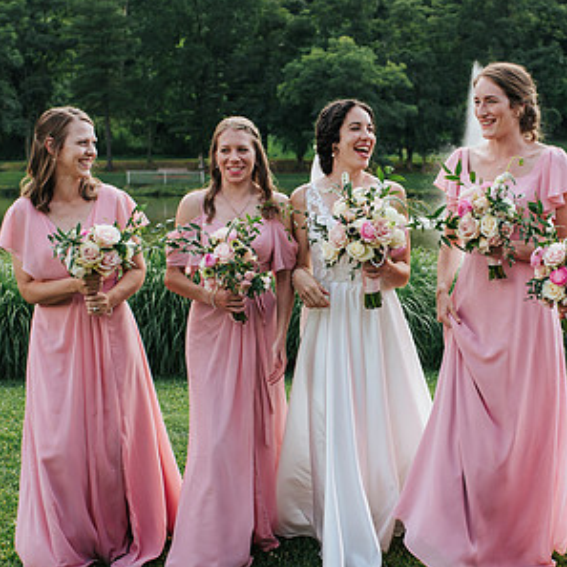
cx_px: 359
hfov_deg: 26.0
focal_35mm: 66
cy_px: 283
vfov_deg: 26.1
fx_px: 1223
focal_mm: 35
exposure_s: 1/640
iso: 160
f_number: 3.2
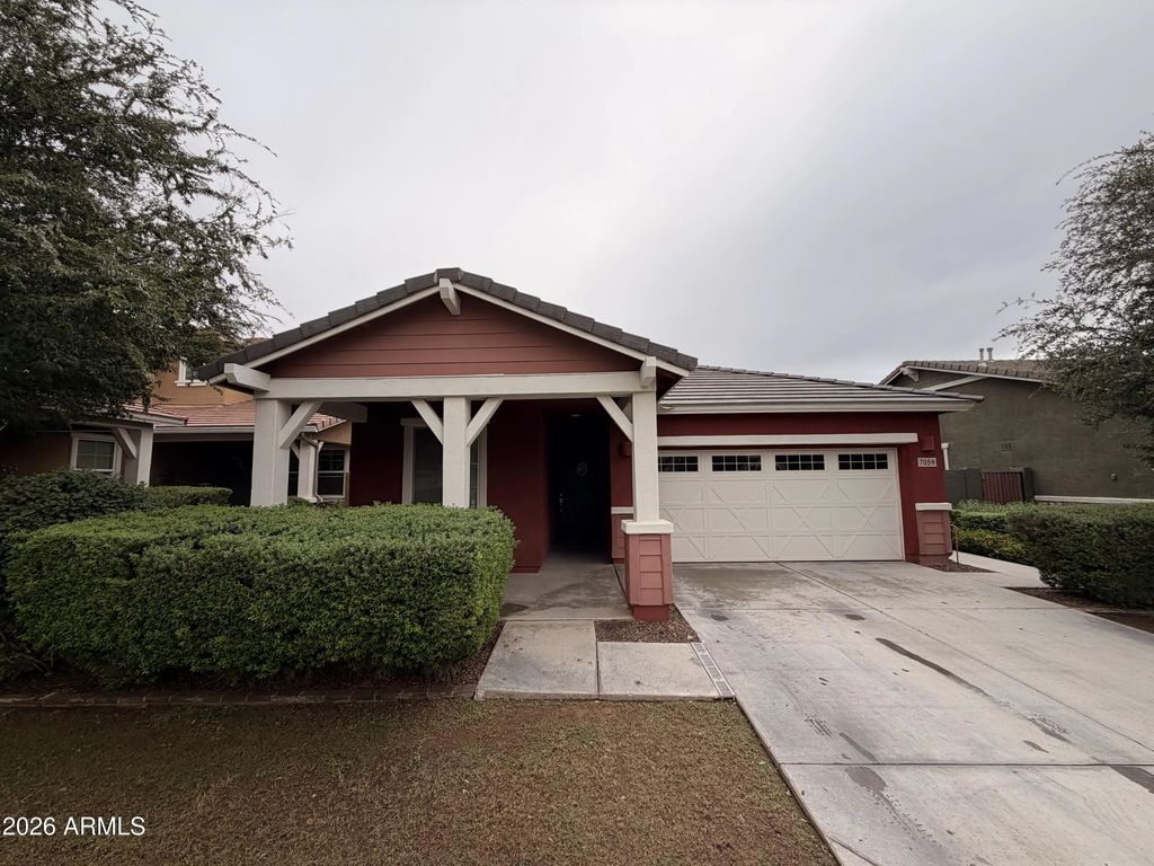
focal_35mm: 14
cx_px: 577
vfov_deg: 85.7
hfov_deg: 102.1
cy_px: 433
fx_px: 467
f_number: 2.2
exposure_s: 1/770
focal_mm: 2.22
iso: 20
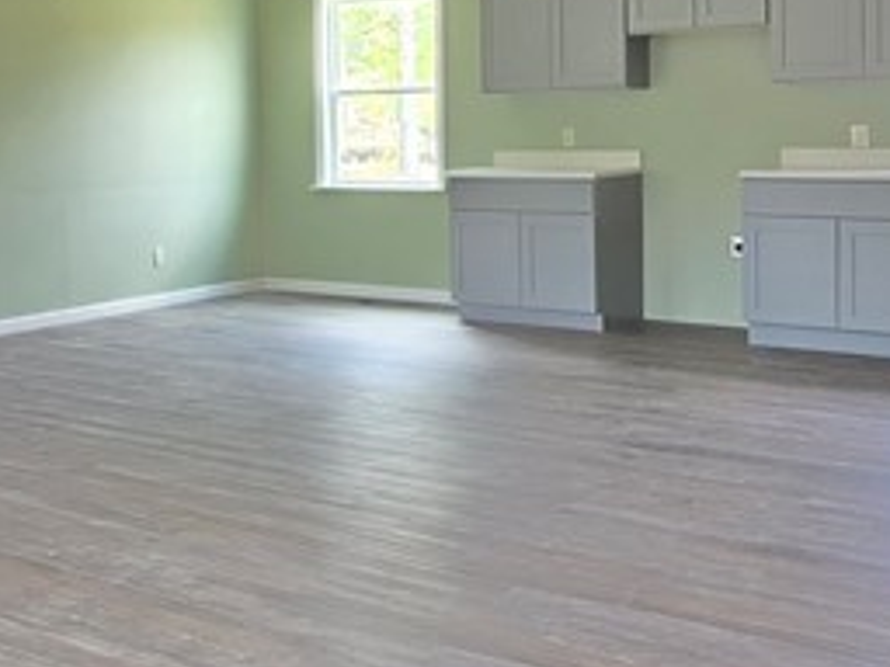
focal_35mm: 52
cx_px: 49
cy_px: 170
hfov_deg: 34.3
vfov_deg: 27.7
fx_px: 1337
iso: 200
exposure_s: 1/120
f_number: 1.9
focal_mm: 2.2
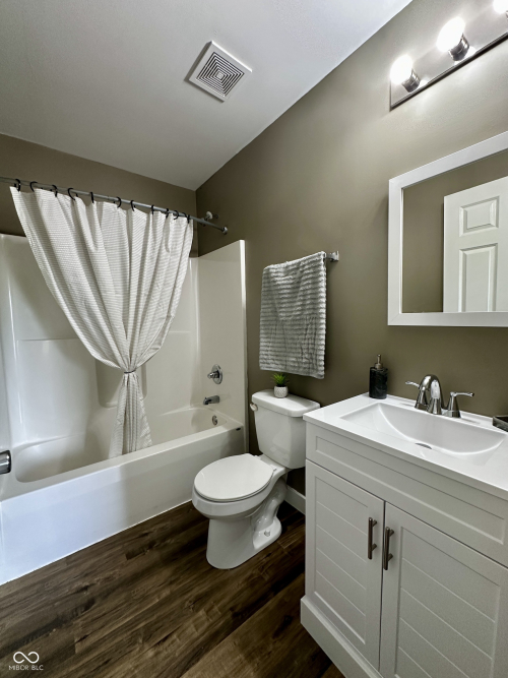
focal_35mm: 14
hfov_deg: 85.7
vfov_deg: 102.1
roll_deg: +0.1
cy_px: 339
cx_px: 254
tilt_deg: -3.2
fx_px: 274
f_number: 2.2
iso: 200
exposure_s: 1/60
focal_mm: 2.22
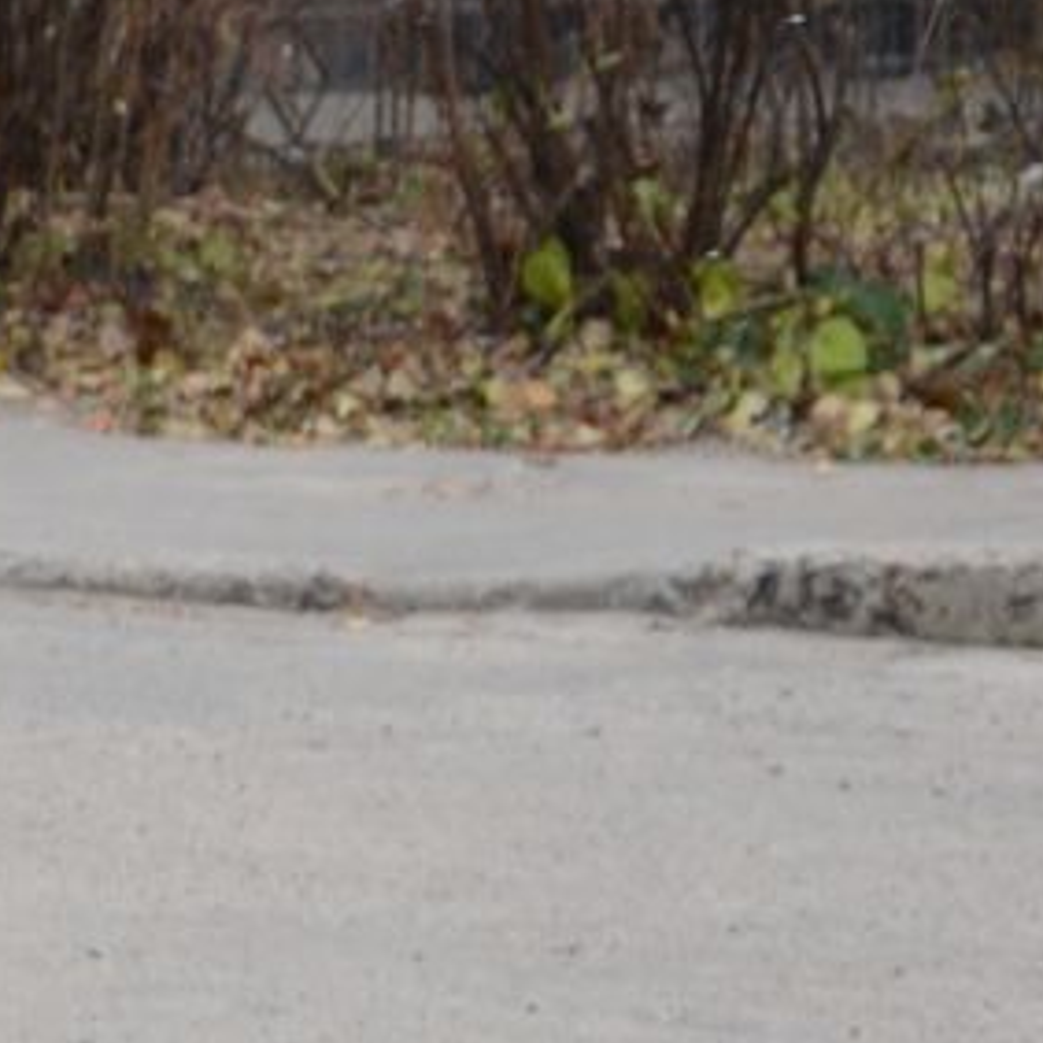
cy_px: 250
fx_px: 22604
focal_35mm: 663
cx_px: -1250
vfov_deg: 2.6
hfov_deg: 2.6
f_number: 9
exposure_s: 1/200
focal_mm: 105
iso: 640
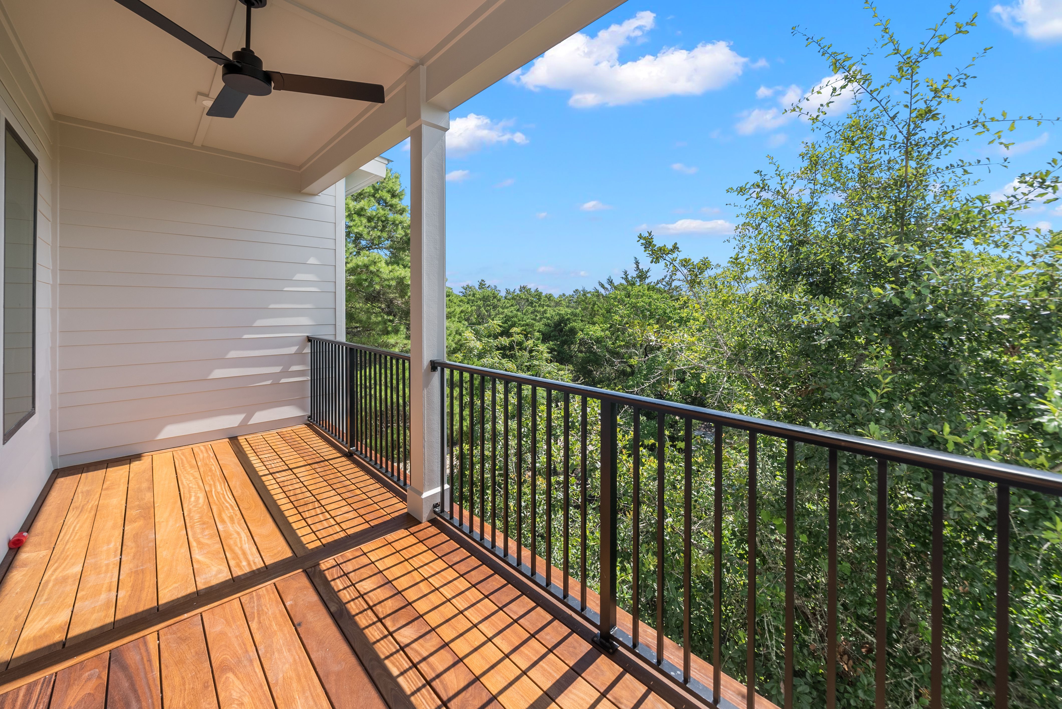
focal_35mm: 12
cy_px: 354
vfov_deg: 90.1
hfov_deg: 112.6
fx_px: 354
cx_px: 531
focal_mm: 12
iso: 160
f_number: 7.1
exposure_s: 1/125
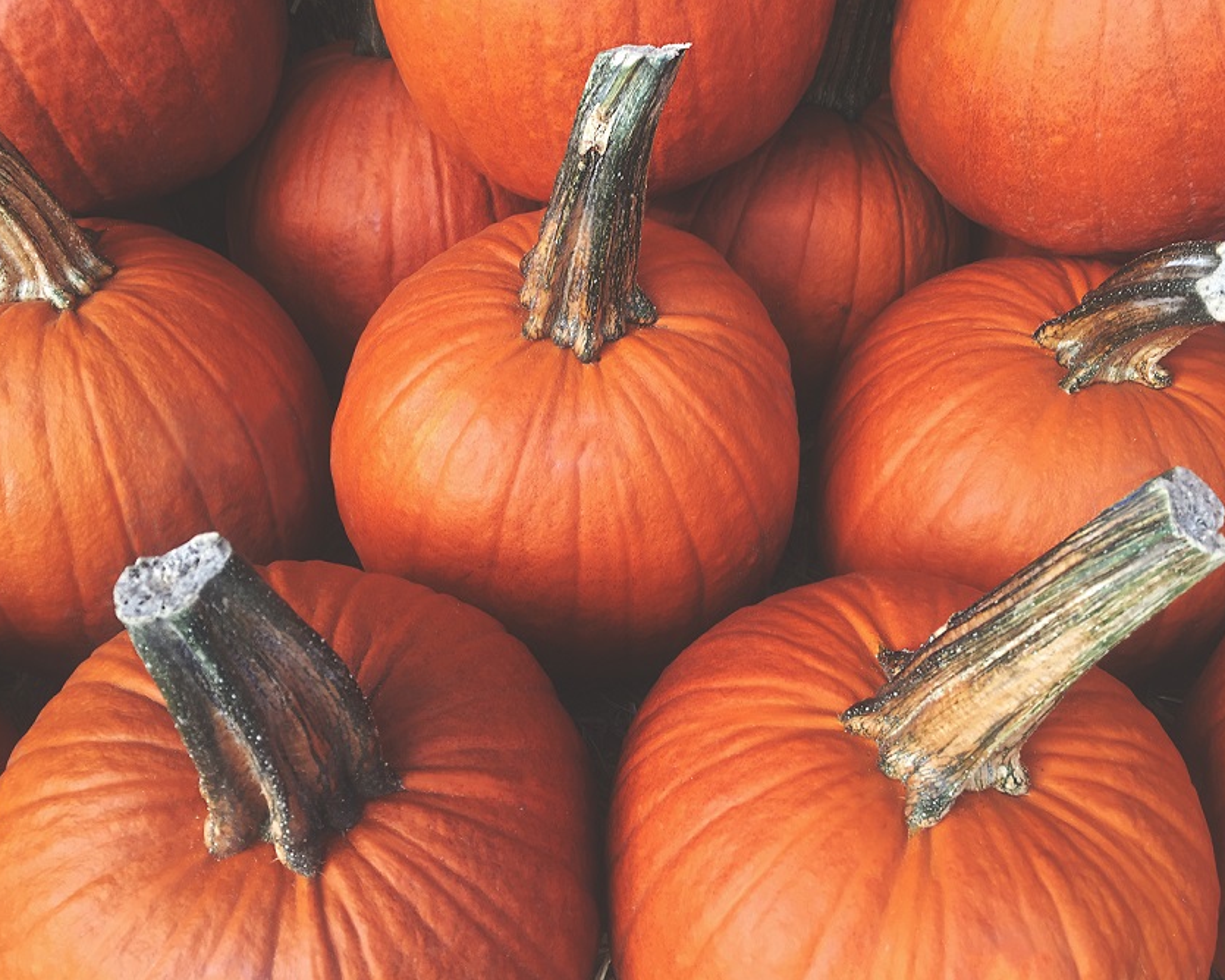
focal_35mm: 31
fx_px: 1124
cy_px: 500
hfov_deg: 57.2
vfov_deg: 47.1
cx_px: 635
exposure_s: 1/144
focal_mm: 4.15
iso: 32
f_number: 2.2
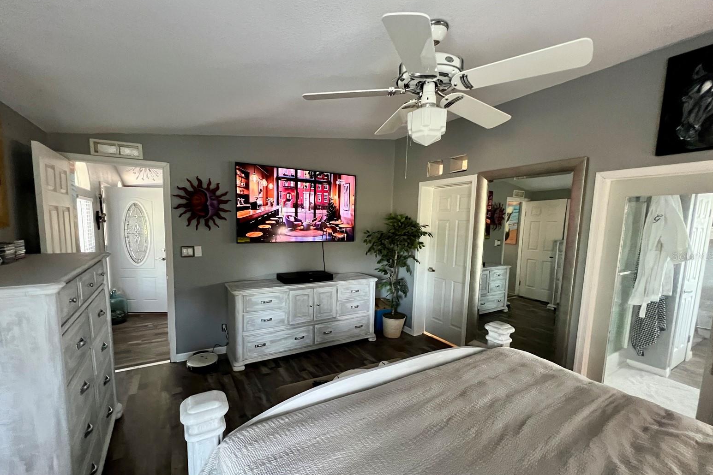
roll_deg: -1.2
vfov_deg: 81.1
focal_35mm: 14
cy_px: 256
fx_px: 277
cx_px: 347
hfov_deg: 104.2
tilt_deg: -7.2
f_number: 1.8
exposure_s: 1/60
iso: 800
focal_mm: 1.57
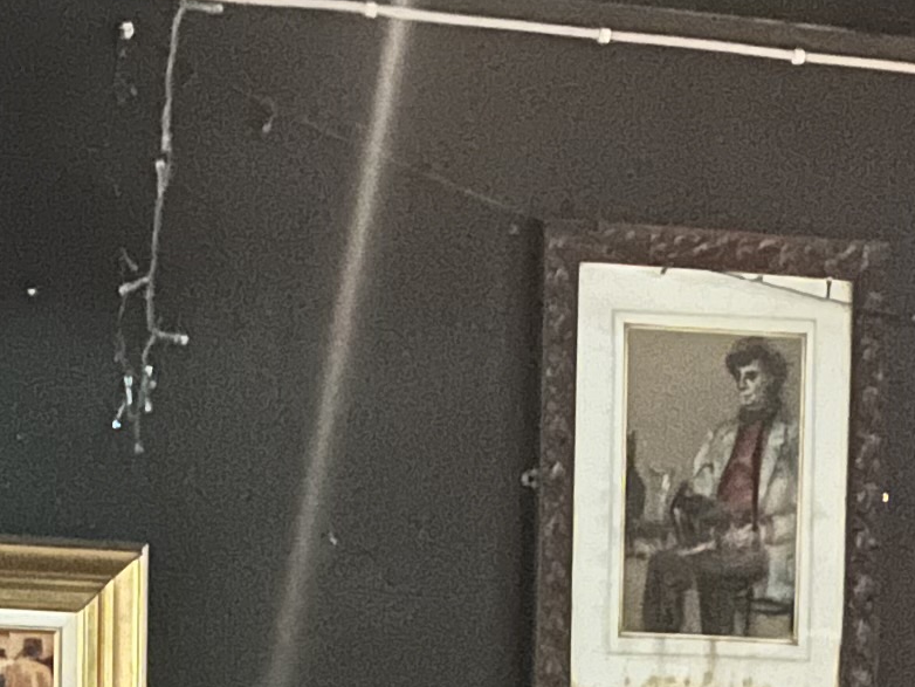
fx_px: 3543
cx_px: 281
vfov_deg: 10.3
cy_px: 1291
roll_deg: -0.8
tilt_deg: -4.0
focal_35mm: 134
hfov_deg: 14.7
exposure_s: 1/5
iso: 3200
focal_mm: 5.1
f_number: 1.6
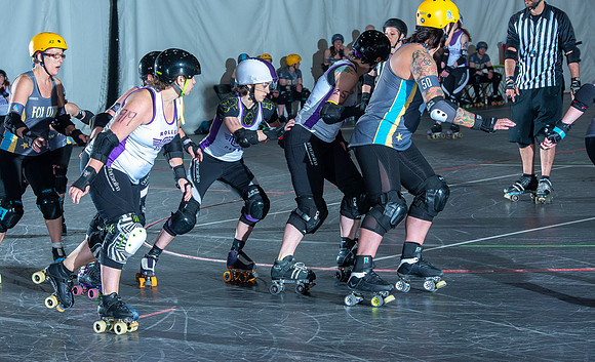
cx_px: 267
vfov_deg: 11.3
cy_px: 143
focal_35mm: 113
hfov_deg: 18.5
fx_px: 1824
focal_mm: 100
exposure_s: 1/160
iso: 800
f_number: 8
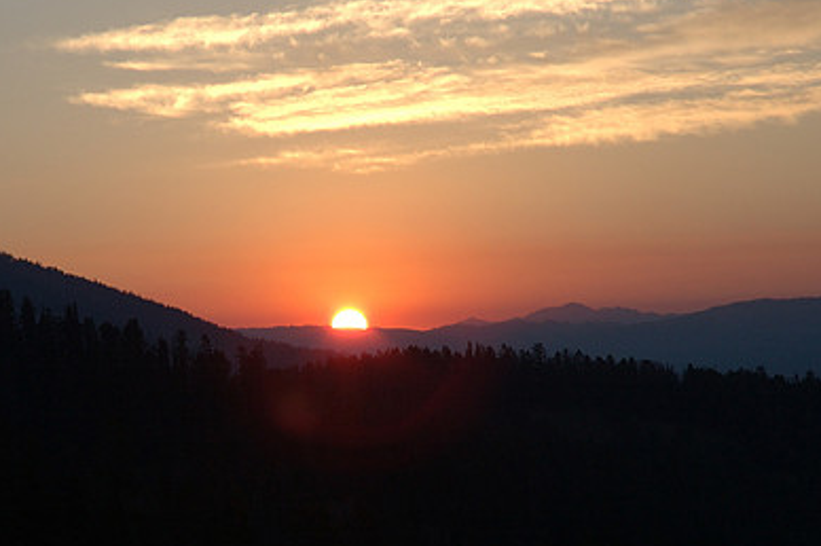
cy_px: 360
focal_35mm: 157
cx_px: 336
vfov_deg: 8.7
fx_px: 3577
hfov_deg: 13.1
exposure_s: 1/320
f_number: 9
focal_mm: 70
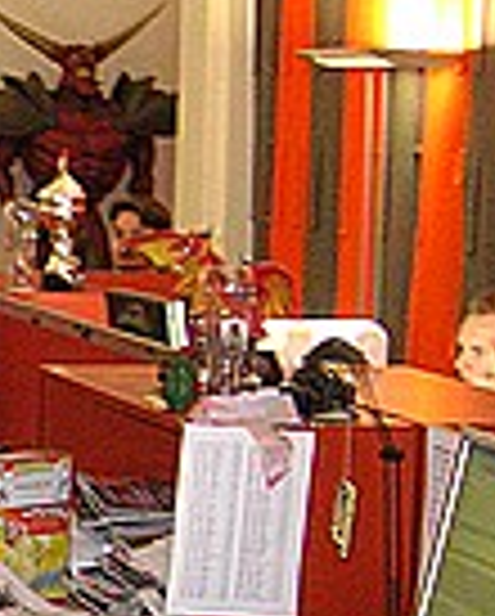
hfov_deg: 11.7
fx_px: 2211
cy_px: 411
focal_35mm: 121
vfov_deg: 15.8
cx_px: -418
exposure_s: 1/45
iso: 160
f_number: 2.8
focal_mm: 6.1
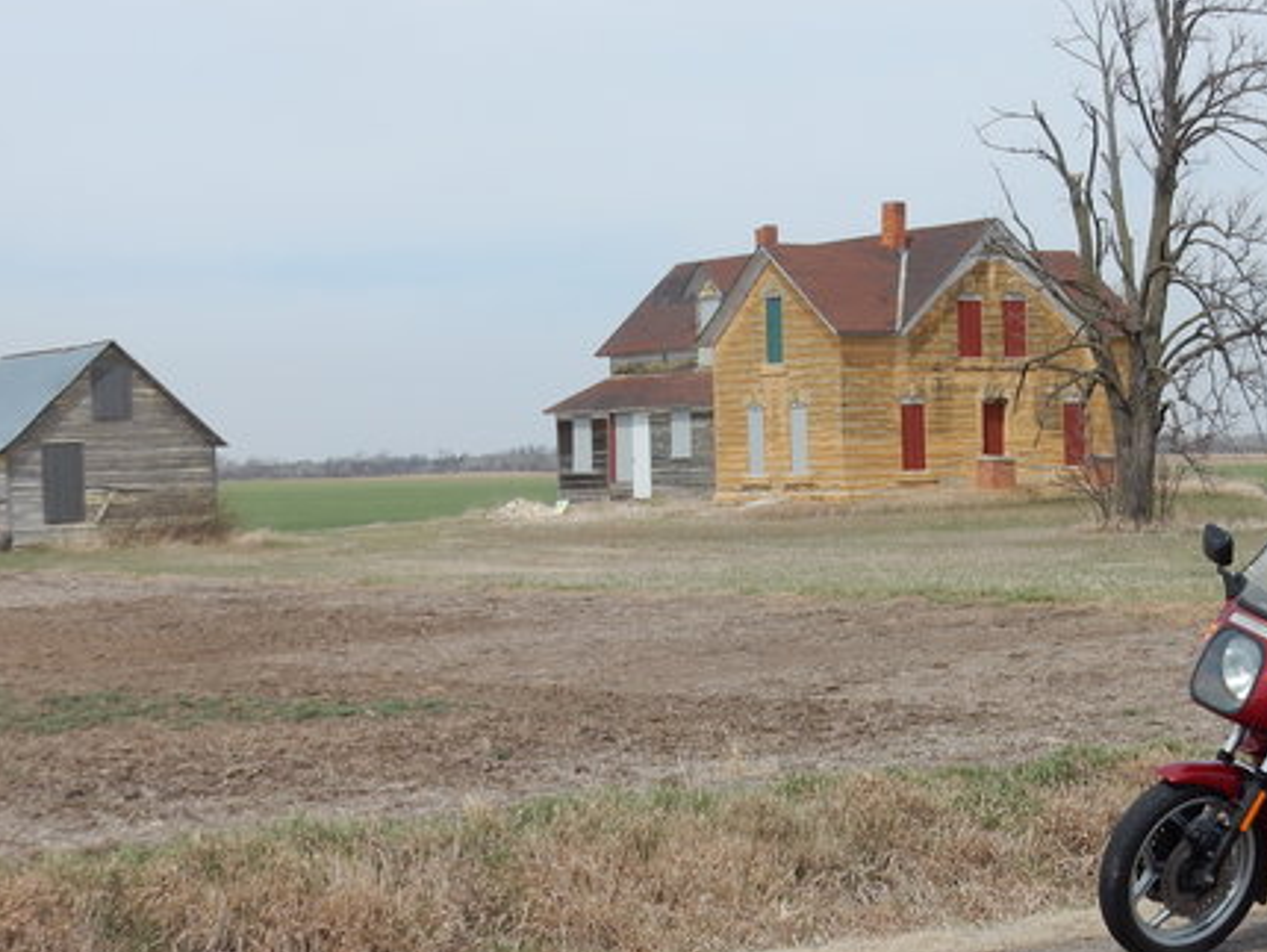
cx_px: 793
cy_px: 466
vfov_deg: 18.5
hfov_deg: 24.3
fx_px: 2930
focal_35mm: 80
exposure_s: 1/1600
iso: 125
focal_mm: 7.6
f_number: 4.2
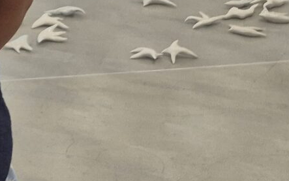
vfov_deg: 8.5
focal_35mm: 141
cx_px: -205
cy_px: -250
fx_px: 1111
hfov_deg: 13.5
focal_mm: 5.4
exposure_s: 1/100
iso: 64
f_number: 1.8
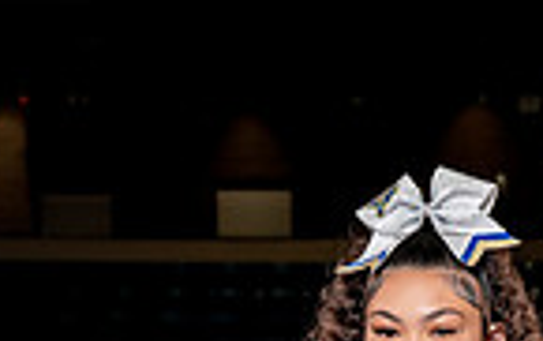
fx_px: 2711
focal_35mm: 183
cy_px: 791
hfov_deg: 11.4
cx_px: 382
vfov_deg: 6.8
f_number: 5.6
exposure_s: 1/250
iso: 200
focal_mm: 58
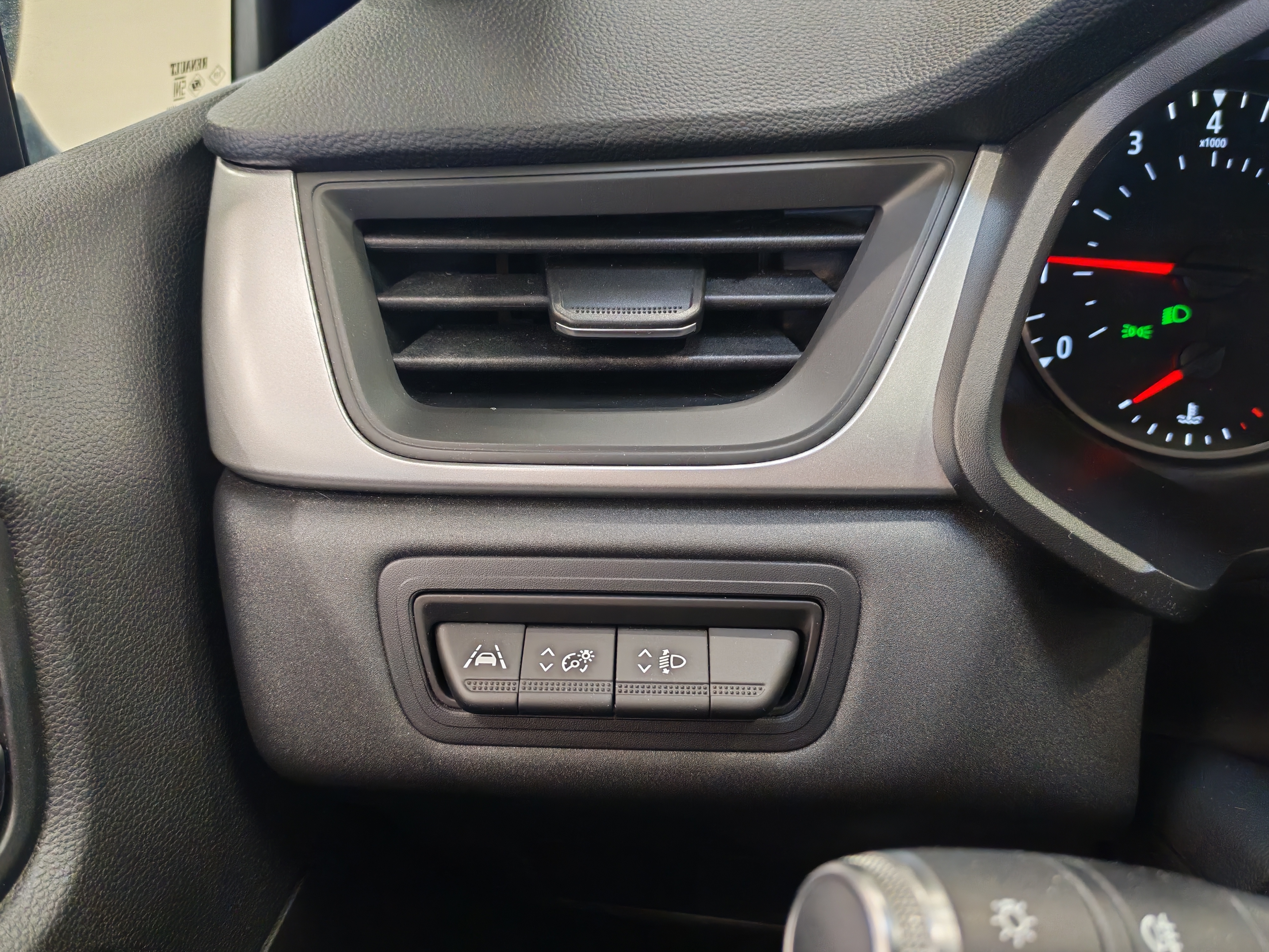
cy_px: 476
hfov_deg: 58.4
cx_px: 634
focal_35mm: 31
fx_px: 1136
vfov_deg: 45.4
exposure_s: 1/100
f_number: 1.9
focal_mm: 6.12
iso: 1250
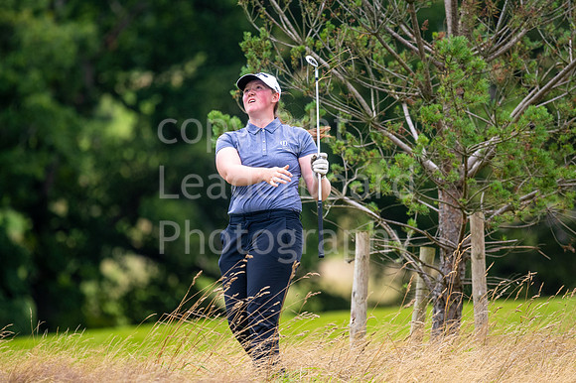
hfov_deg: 4.6
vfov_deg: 3.1
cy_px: 192
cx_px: 288
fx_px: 7196
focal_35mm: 450
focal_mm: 300
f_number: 4
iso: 200
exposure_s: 1/640
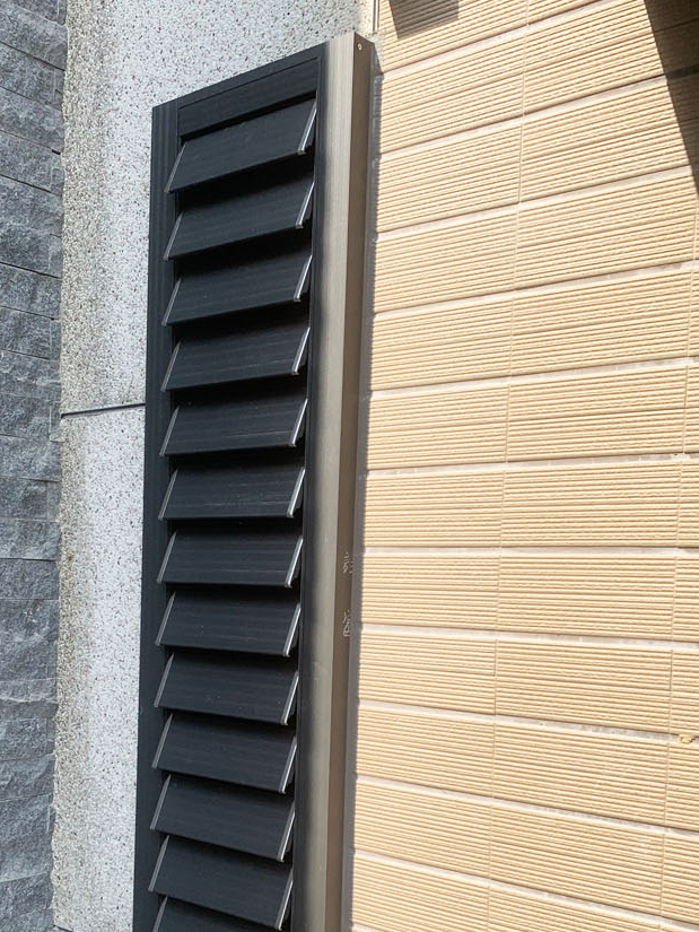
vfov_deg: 43.8
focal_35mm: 42
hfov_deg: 34.0
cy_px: 656
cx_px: 226
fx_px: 1131
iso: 25
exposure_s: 1/962
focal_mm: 4.25
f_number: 1.8
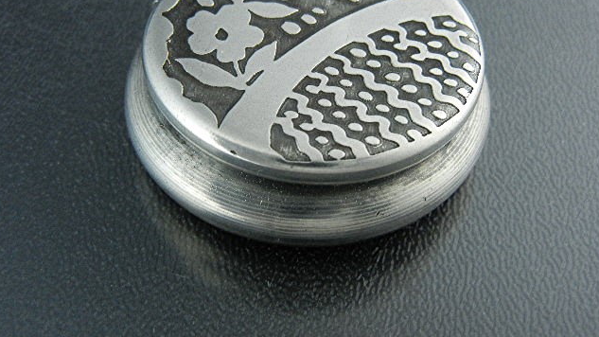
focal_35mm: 65
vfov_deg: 18.5
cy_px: 125
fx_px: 1032
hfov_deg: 32.4
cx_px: 300
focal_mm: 10.6
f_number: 4
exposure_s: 1/15.2
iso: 400
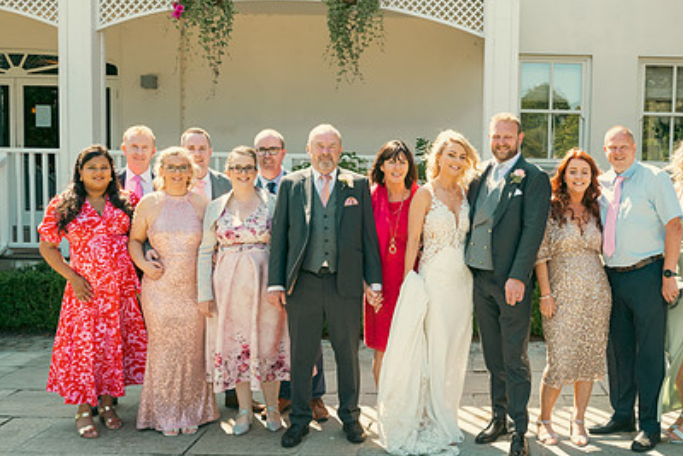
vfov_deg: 29.9
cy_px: 228
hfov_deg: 42.8
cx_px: 473
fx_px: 854
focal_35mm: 45
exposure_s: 1/250
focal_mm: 31
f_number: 7.1
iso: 250
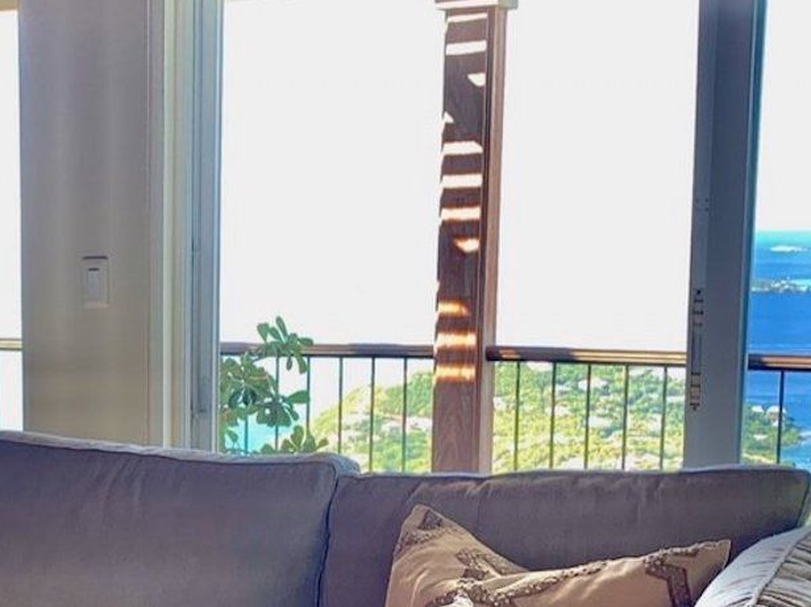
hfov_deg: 24.8
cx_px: 61
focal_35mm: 76
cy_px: 504
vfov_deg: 19.1
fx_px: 1779
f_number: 1.8
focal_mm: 4.25
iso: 25
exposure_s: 1/120
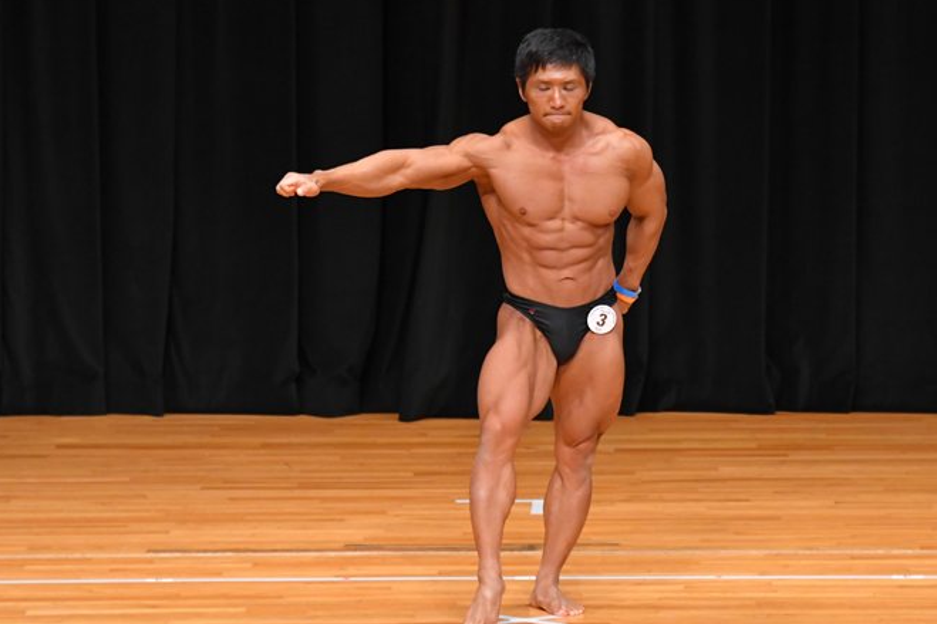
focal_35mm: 335
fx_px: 8717
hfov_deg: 6.2
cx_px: 521
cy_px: 334
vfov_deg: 4.1
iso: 4000
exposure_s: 1/400
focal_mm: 190
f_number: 5.6
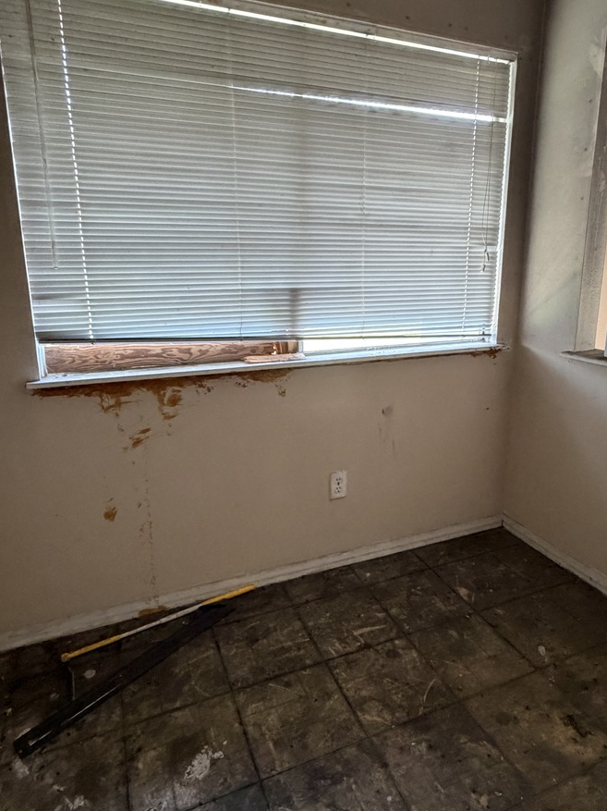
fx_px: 538
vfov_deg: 73.9
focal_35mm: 23
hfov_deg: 58.7
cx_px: 334
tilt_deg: -11.7
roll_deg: -1.3
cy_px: 380
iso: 400
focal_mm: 2.22
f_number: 2.2
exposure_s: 1/60
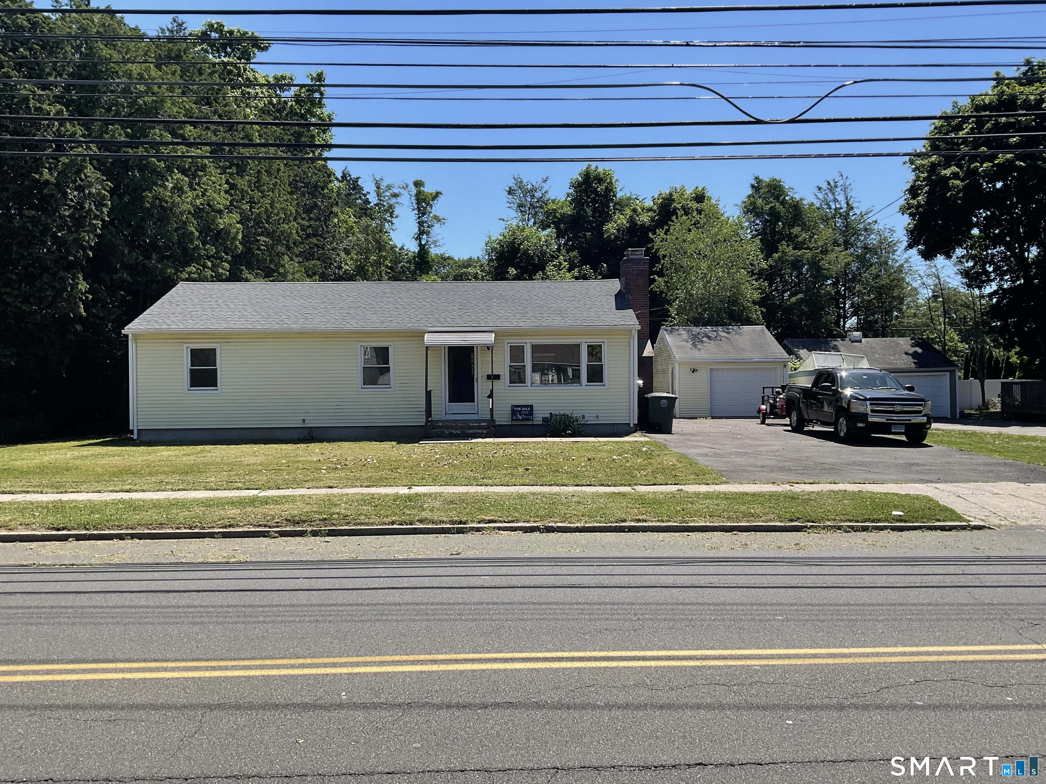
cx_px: 523
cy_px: 392
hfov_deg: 61.7
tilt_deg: -0.2
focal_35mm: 29
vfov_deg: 48.2
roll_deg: +0.5
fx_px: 876
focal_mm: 3
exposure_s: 1/1451
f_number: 1.8
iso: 16
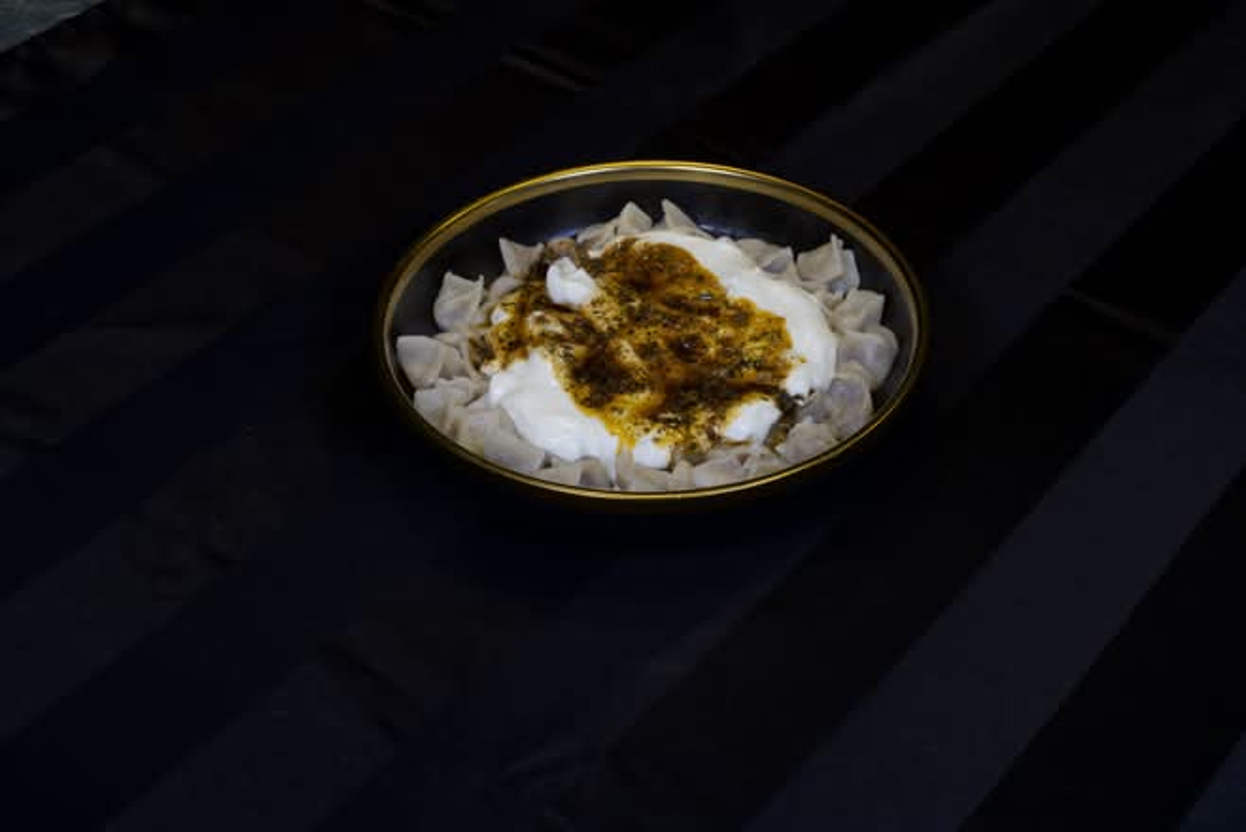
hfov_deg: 39.6
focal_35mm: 50
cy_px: 416
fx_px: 1731
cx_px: 623
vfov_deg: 27.0
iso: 100
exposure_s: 1/3
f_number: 11
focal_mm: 50
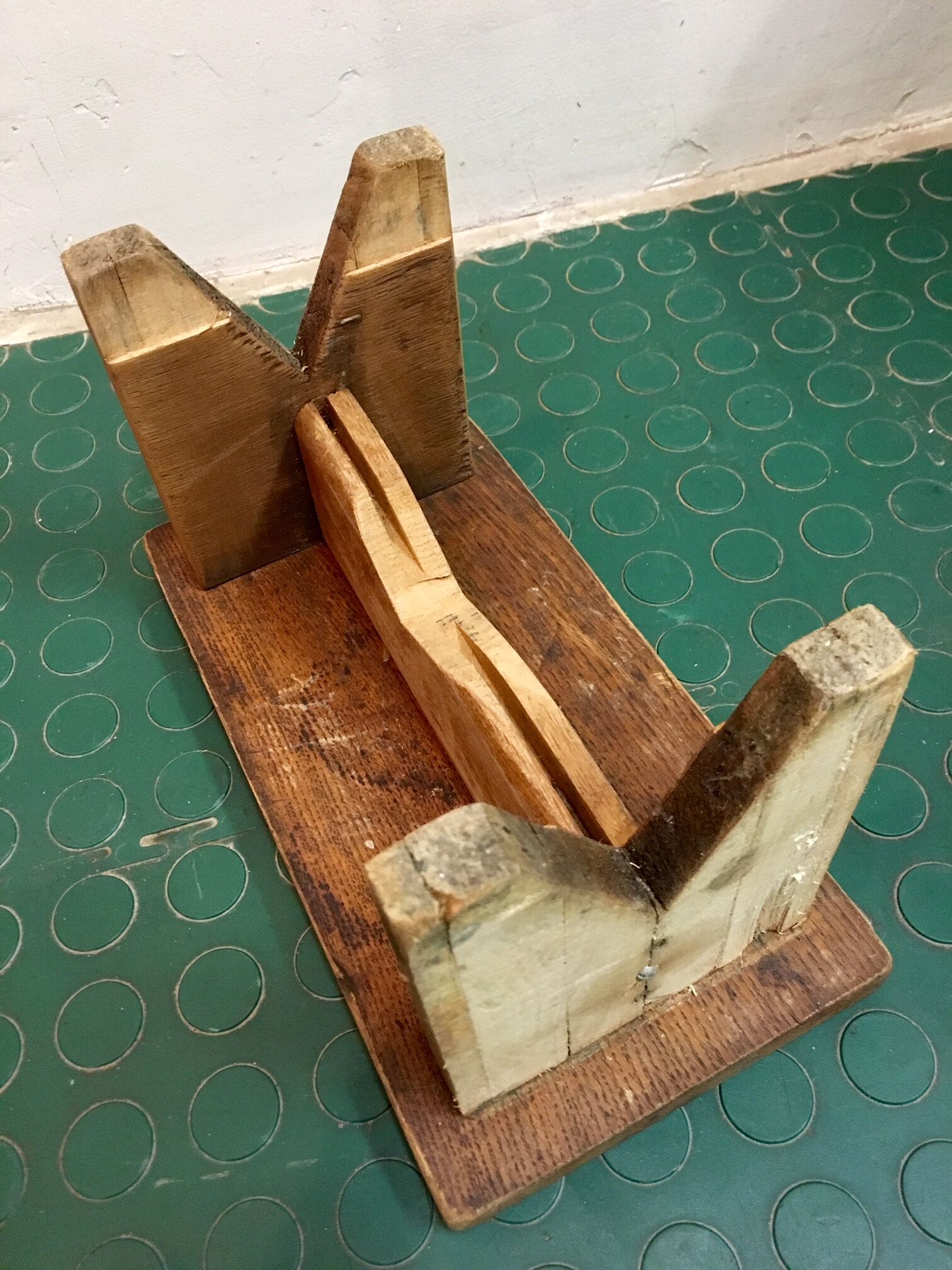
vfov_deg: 61.7
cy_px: 635
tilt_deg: -54.2
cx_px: 476
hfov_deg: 48.2
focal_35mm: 29
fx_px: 1063
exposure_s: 1/25
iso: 200
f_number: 2.2
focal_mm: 4.15
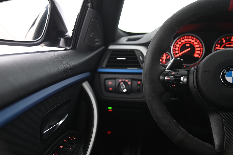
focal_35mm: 44
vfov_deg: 30.5
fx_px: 285
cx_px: 116
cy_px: 78
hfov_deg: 44.5
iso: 1000
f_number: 4
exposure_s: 1/8
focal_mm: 44
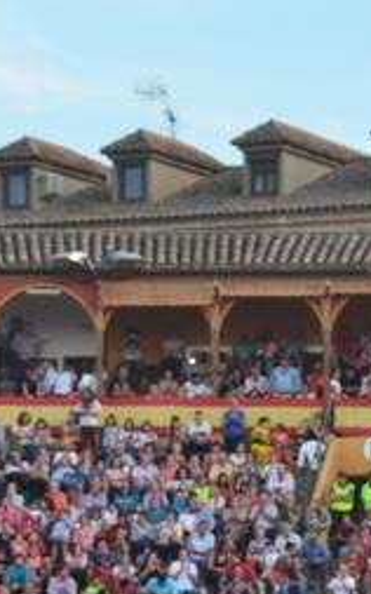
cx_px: 552
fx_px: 3286
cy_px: 427
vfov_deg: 10.3
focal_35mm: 203
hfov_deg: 6.4
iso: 250
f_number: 7.1
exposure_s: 1/30
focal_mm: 42
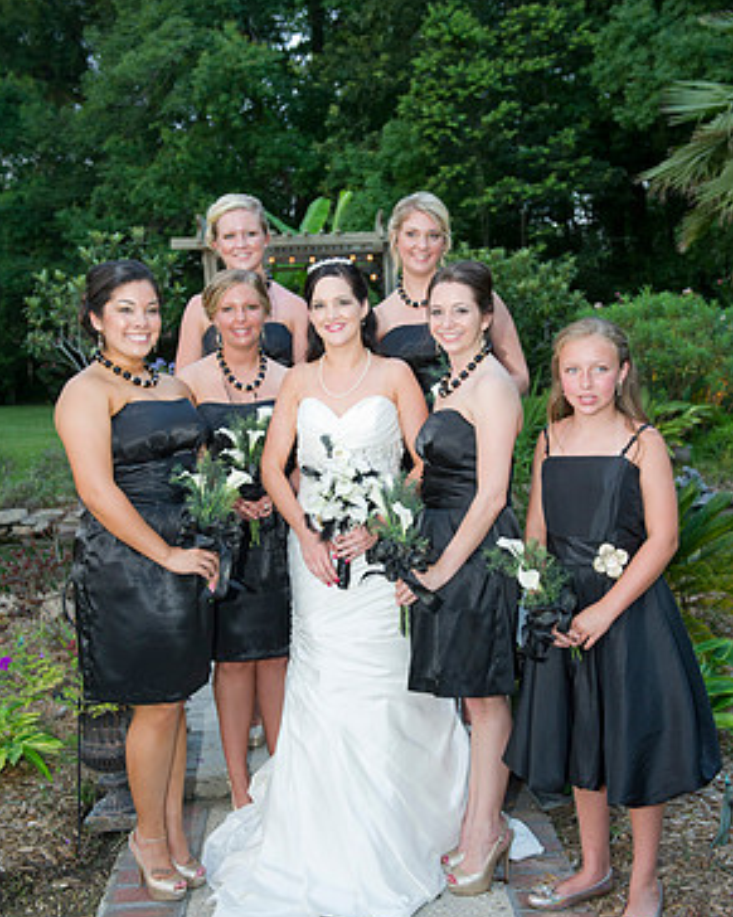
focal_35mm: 44
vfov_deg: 42.0
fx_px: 1194
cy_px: 471
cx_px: 361
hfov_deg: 34.1
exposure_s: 1/100
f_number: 4
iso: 1250
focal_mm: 38
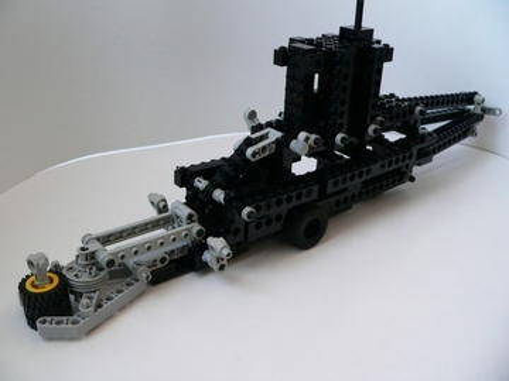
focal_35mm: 36
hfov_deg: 51.4
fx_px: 529
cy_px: 190
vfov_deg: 39.7
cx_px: 254
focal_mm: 6
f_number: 2.8
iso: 200
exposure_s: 1/50
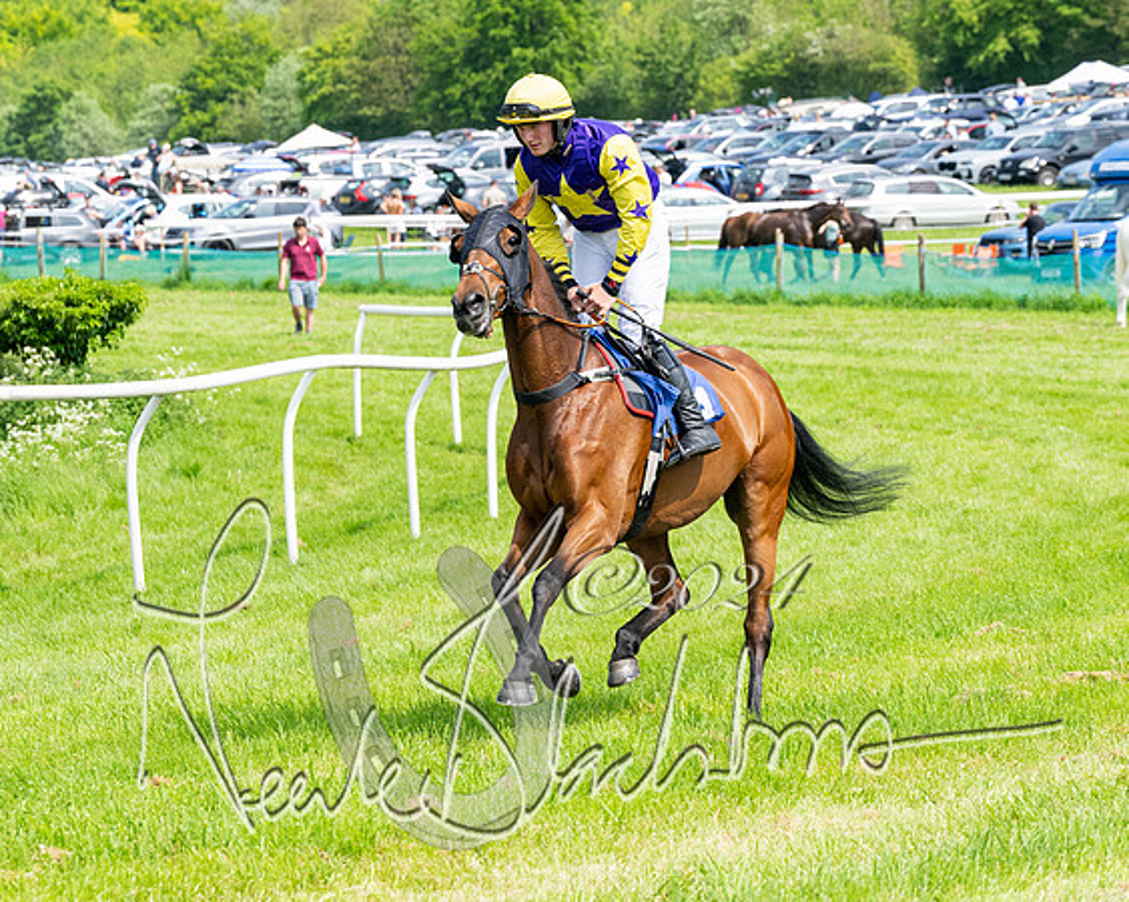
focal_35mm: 170
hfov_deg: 11.4
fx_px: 5662
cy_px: 338
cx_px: 703
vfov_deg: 9.1
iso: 400
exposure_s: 1/2000
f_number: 5
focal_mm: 99
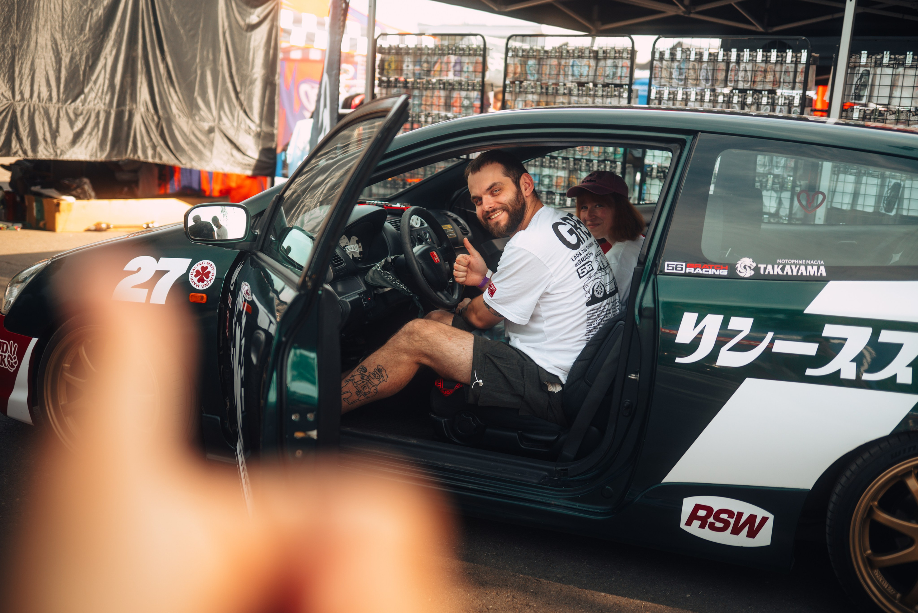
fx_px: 1020
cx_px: 459
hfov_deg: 48.4
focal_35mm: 40
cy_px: 306
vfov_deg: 33.4
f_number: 2.5
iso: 320
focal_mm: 40
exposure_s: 1/400
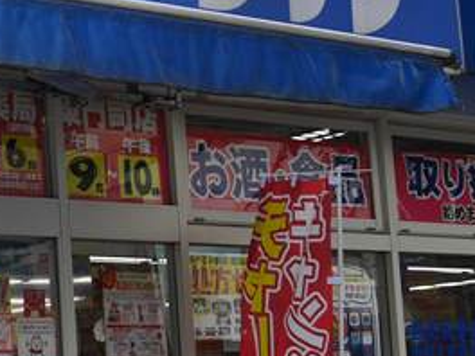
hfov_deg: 17.9
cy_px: 313
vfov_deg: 15.7
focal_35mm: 93
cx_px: -315
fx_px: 1276
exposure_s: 1/320
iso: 200
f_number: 5.6
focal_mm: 12
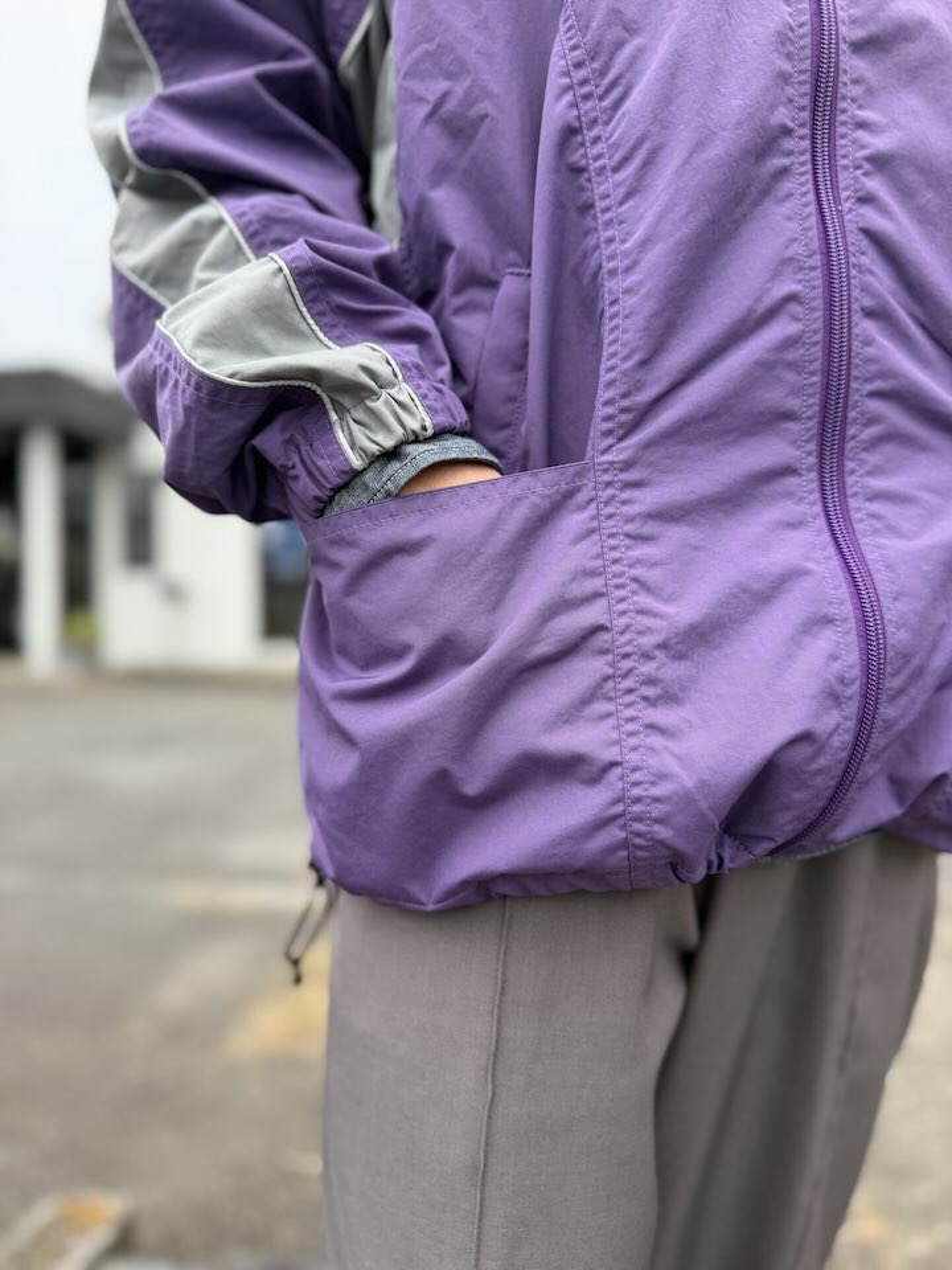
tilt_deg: -1.7
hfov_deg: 56.8
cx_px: 476
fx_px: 880
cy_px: 635
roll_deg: +0.1
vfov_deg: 71.6
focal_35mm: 24
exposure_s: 1/1005
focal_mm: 6.76
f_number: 1.78
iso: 80
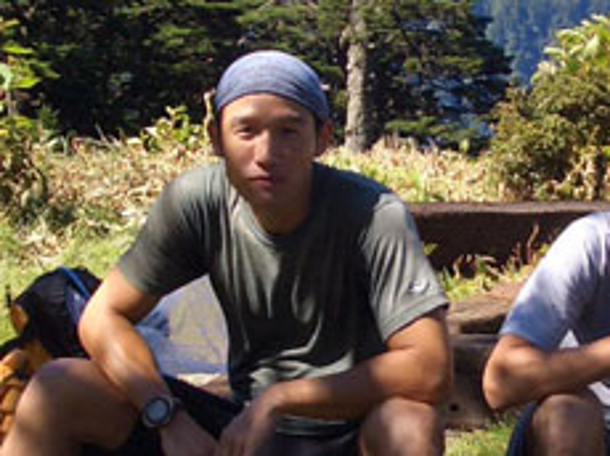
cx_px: 403
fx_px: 2148
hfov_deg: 16.1
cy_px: 159
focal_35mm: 122
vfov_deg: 12.1
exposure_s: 1/200
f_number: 4.3
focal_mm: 5.8
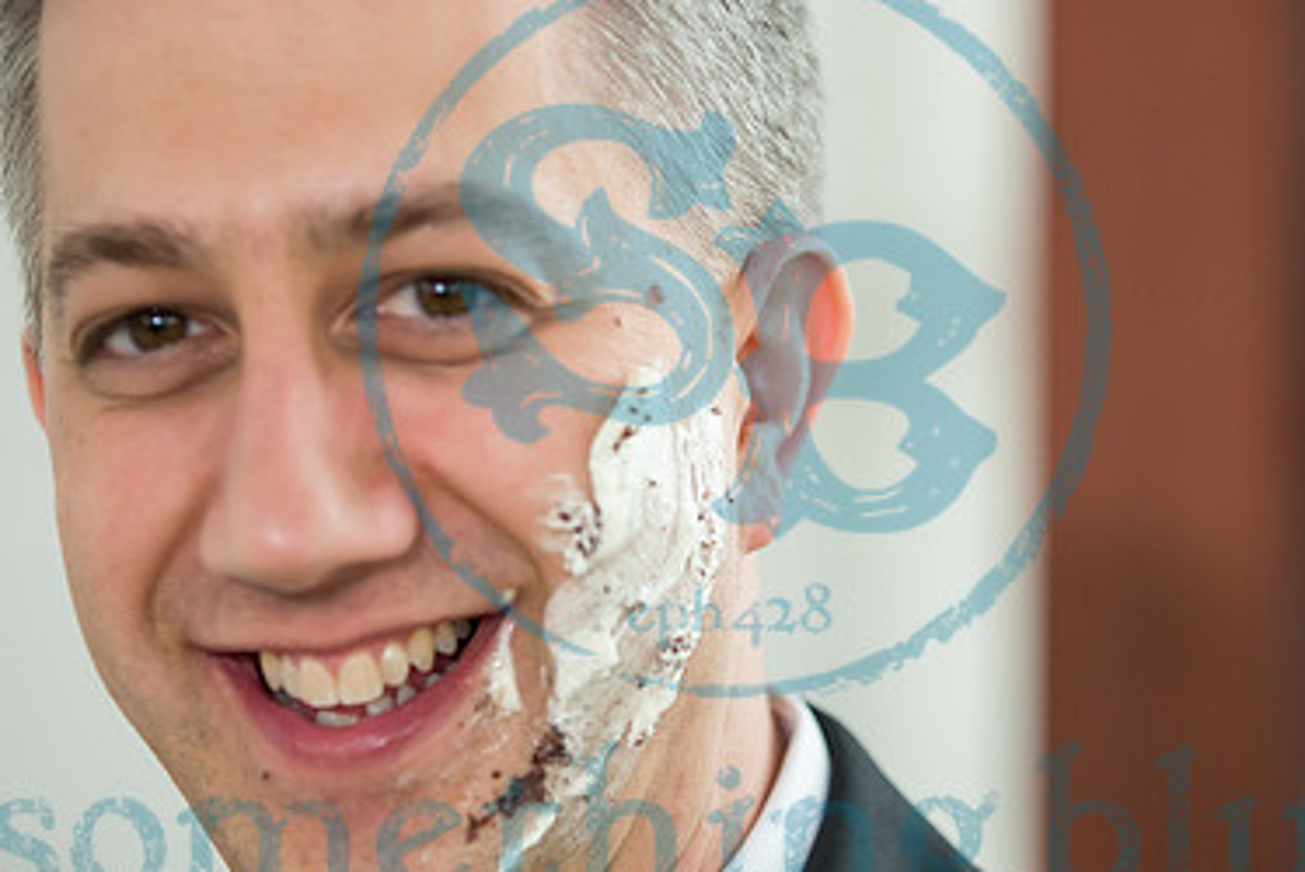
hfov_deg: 13.5
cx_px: 722
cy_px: 448
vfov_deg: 9.0
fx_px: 5514
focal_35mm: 152
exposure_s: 1/200
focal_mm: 98
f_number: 2.8
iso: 800
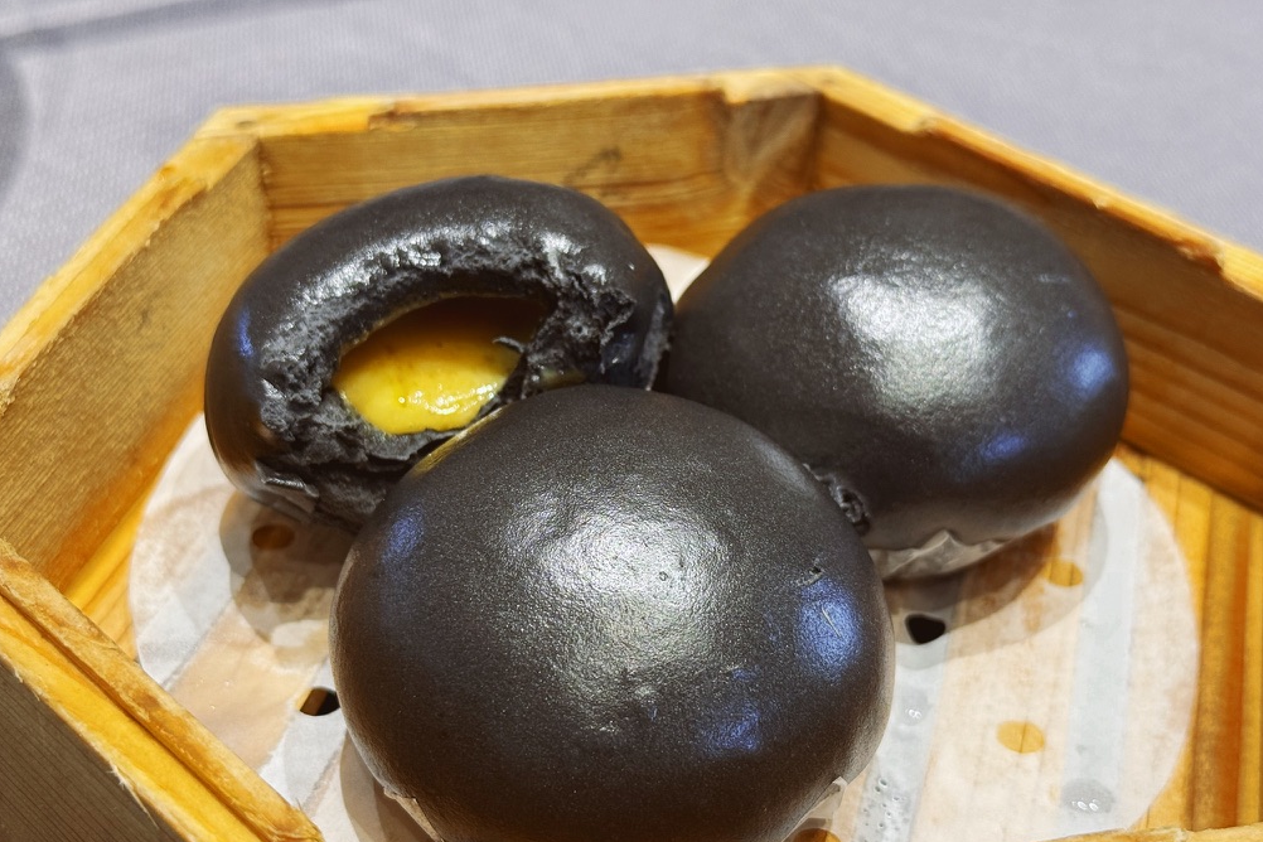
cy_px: 483
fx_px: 1789
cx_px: 640
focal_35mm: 51
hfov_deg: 38.9
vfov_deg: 26.5
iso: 100
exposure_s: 1/50
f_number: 1.78
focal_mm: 6.76
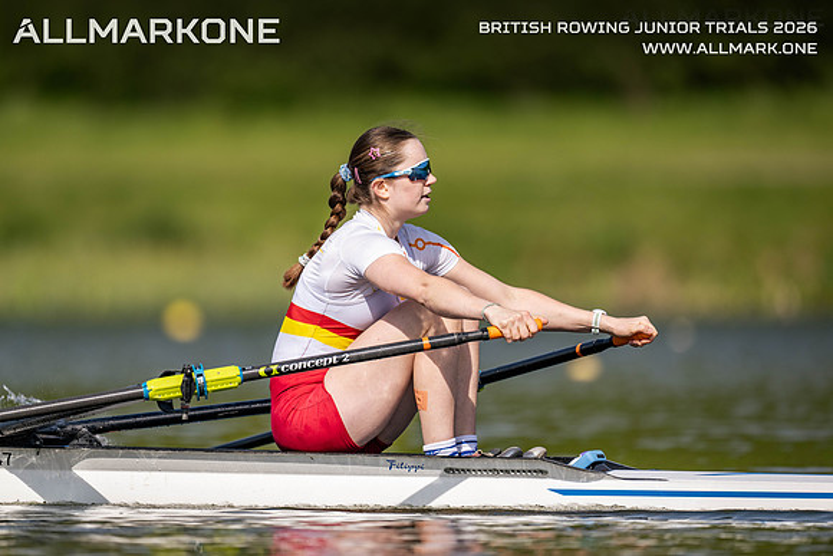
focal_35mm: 600
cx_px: 416
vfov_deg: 2.3
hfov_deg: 3.4
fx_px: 13886
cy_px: 278
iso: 180
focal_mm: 600
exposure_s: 1/2500
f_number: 4
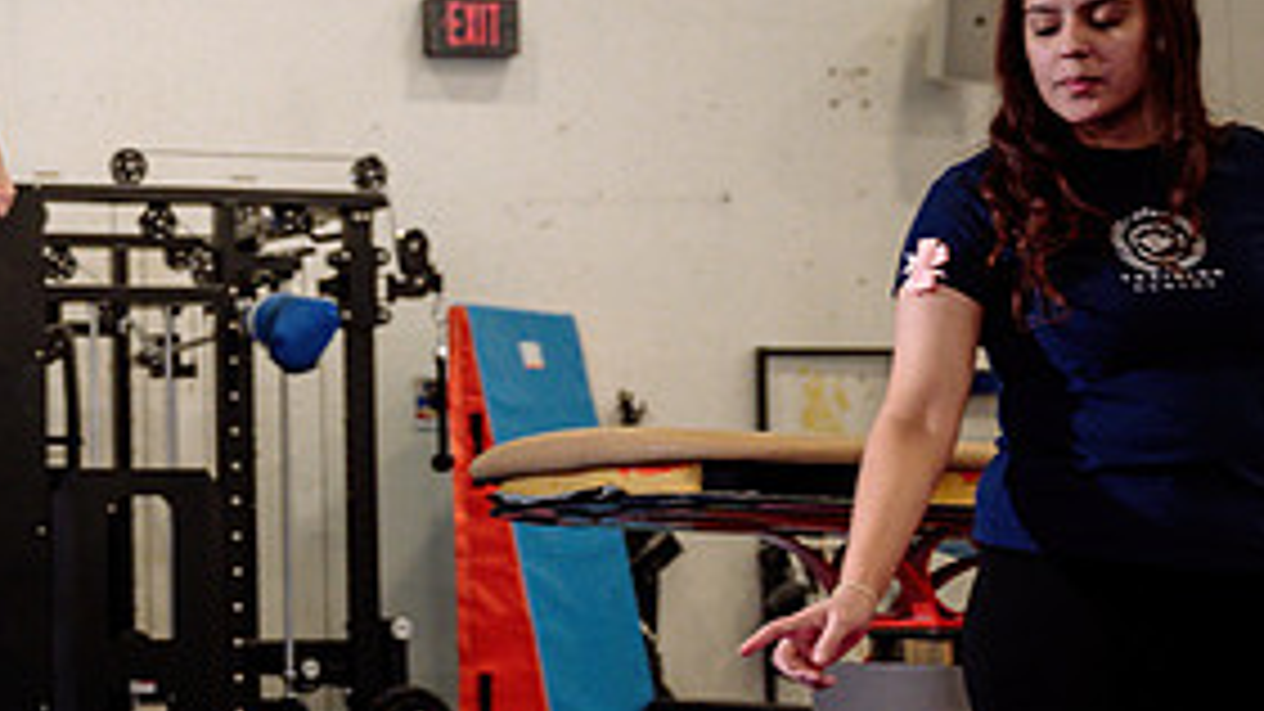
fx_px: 3251
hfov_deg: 21.3
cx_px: 17
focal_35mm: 97
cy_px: 399
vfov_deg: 12.5
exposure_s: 1/400
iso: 1600
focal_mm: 41
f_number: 3.5
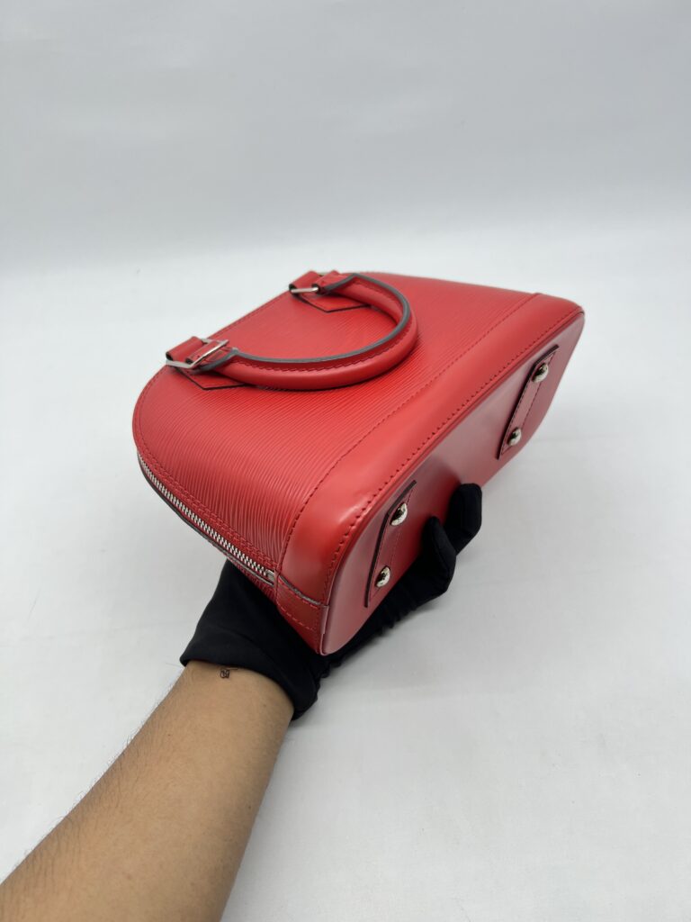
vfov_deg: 67.3
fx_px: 692
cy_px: 461
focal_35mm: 26
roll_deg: +4.8
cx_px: 346
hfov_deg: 53.1
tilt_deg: -42.7
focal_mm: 5.7
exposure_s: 1/100
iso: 40
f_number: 1.5
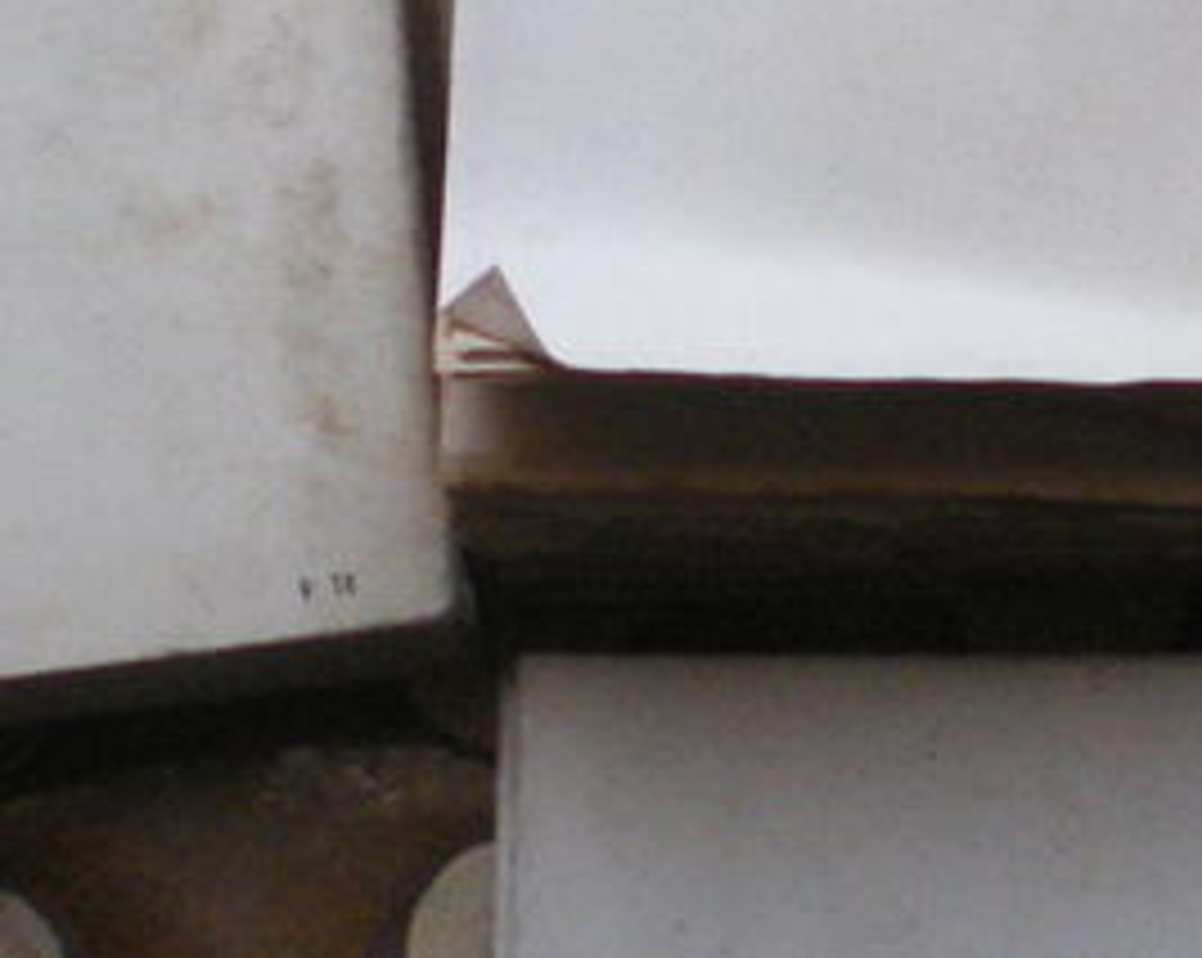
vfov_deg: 11.1
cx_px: 954
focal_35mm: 139
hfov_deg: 13.8
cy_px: 549
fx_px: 4939
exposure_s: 1/50
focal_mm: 6.3
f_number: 3.1
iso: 320
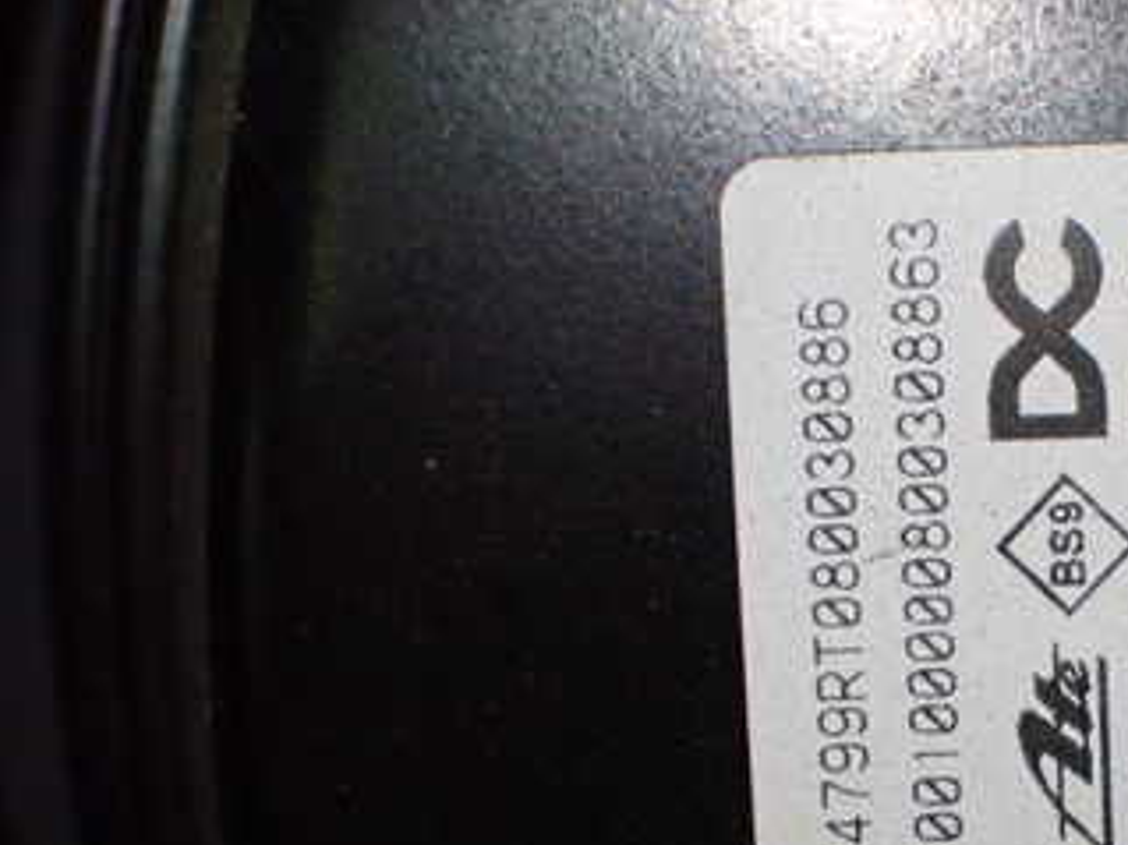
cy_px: 704
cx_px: 1057
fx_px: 3551
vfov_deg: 13.5
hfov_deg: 17.7
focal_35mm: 109
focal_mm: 10.35
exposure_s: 1/160
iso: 800
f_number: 3.5
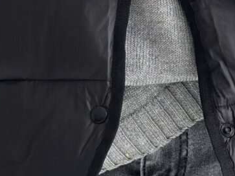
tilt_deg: -8.4
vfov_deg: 7.3
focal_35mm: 203
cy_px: -26
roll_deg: +0.5
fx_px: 1378
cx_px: 167
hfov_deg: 9.7
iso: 125
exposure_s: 1/111
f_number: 1.78
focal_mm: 6.86
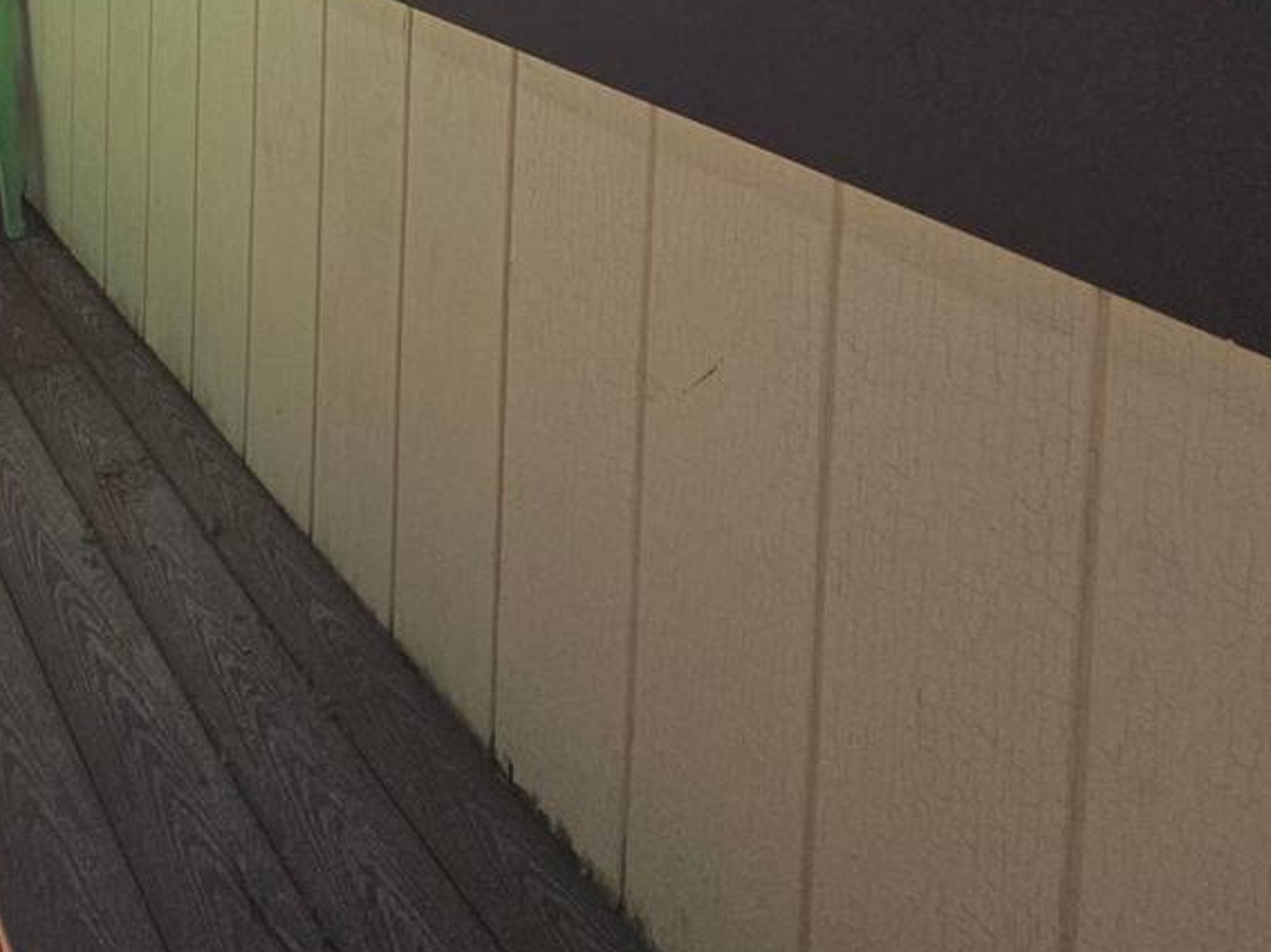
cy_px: -249
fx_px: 1211
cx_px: 222
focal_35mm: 33
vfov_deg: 33.2
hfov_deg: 51.3
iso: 50
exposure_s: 1/1488
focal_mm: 2.2
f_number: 2.2
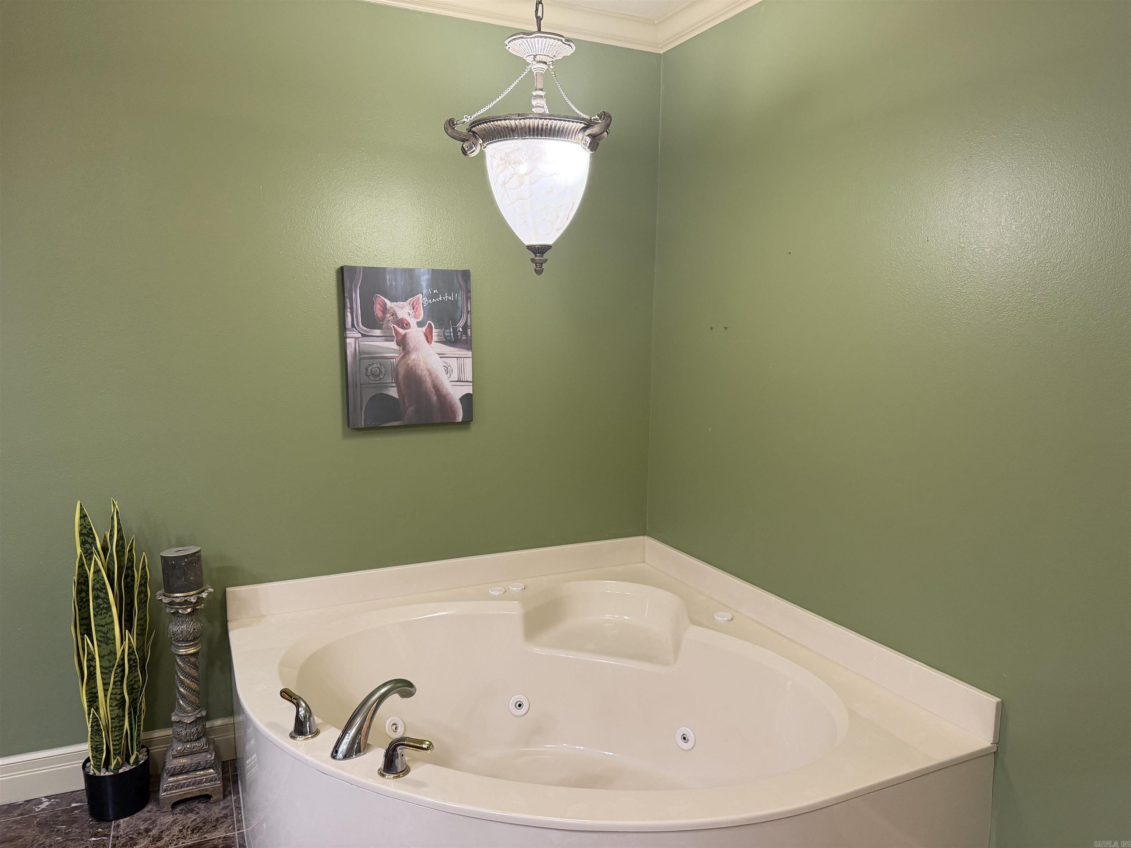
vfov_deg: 56.8
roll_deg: -1.0
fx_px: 784
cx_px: 566
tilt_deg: -8.1
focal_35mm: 24
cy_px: 424
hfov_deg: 71.6
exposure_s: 1/60
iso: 250
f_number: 1.78
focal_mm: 6.76
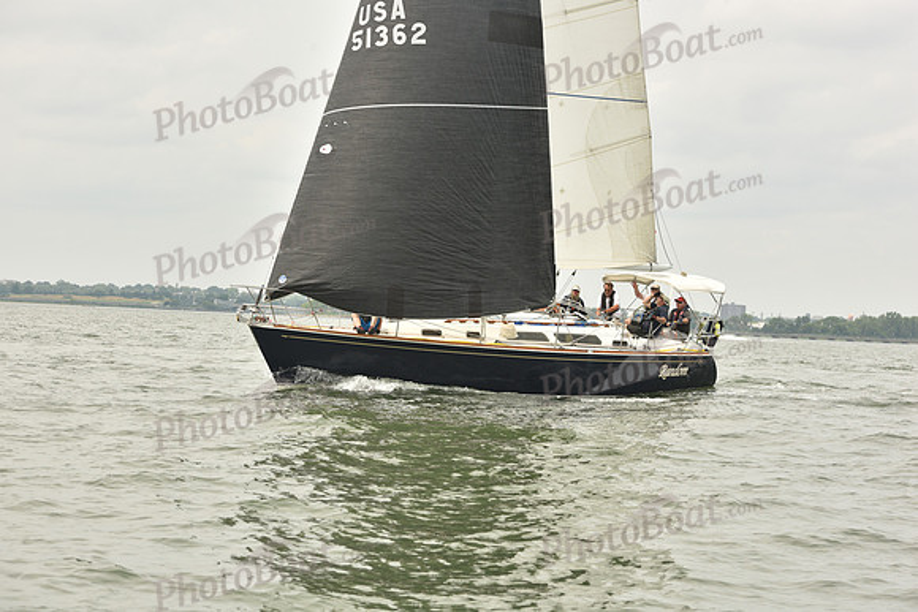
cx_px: 459
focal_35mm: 90
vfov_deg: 15.2
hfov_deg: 22.6
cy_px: 306
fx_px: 2295
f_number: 8
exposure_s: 1/640
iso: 250
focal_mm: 90
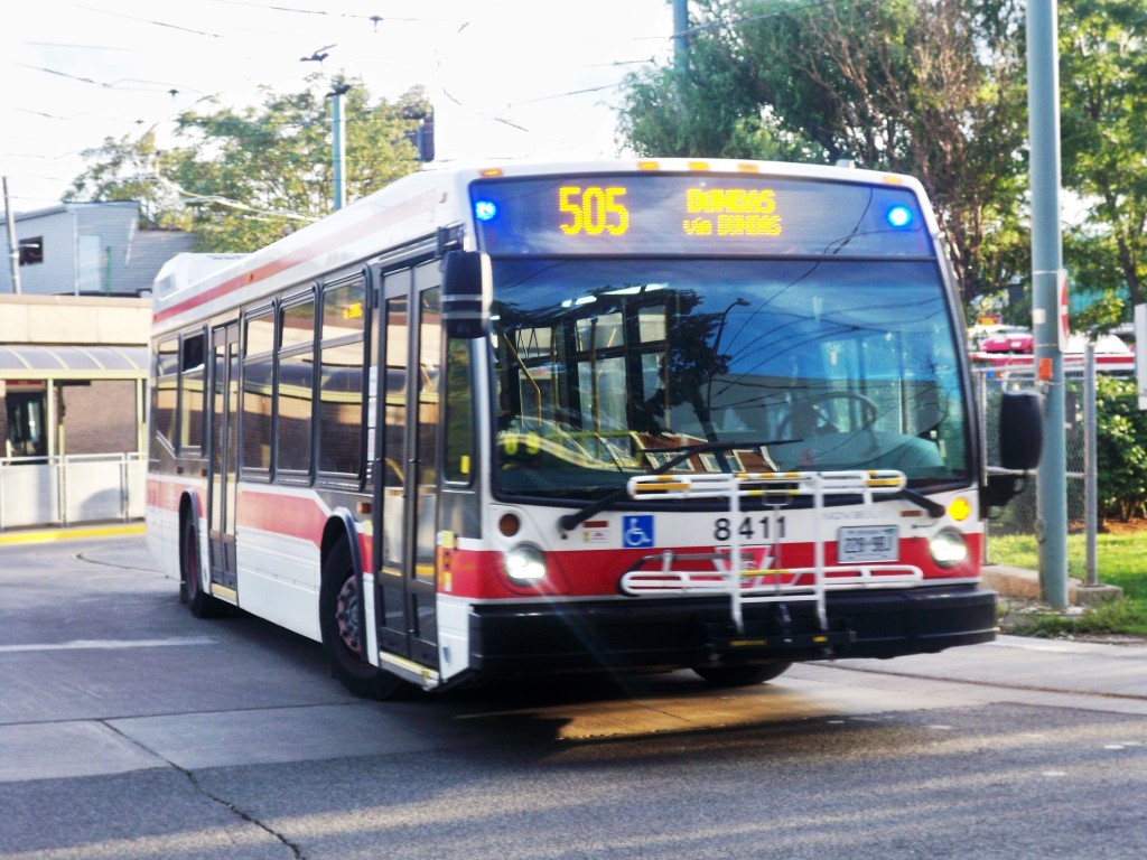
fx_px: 2253
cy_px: 430
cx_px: 574
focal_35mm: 68
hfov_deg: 28.6
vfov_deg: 21.6
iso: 160
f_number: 4.5
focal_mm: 12.1
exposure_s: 1/80
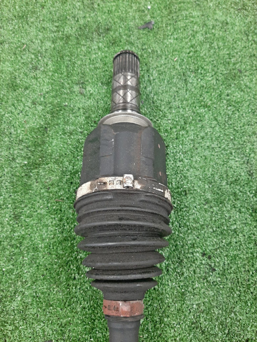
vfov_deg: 67.3
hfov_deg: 53.1
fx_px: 257
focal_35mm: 26
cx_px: 128
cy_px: 171
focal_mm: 3.93
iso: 215
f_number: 1.7
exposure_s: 1/33
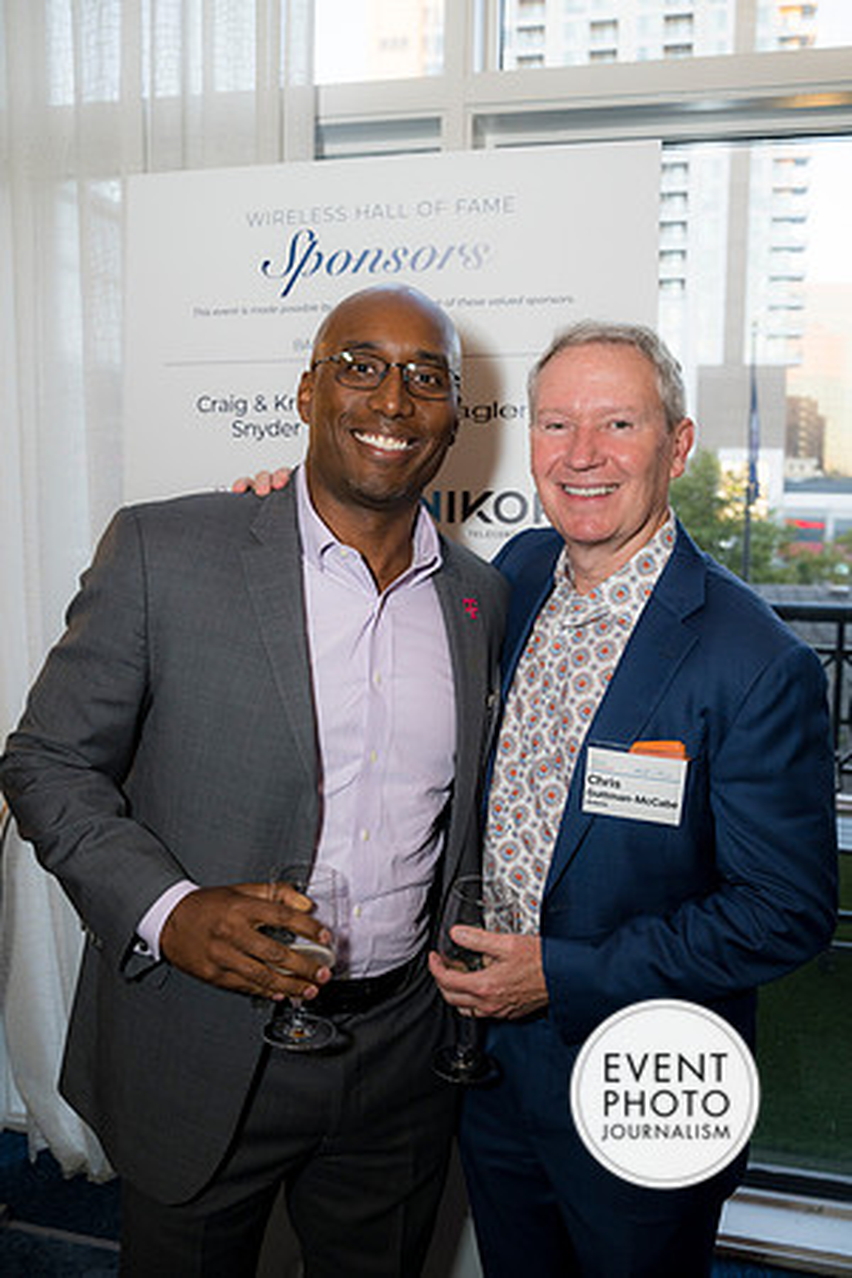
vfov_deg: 58.7
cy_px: 639
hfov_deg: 41.1
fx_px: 1136
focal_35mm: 32
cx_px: 426
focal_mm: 32
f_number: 4
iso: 800
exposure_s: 1/125
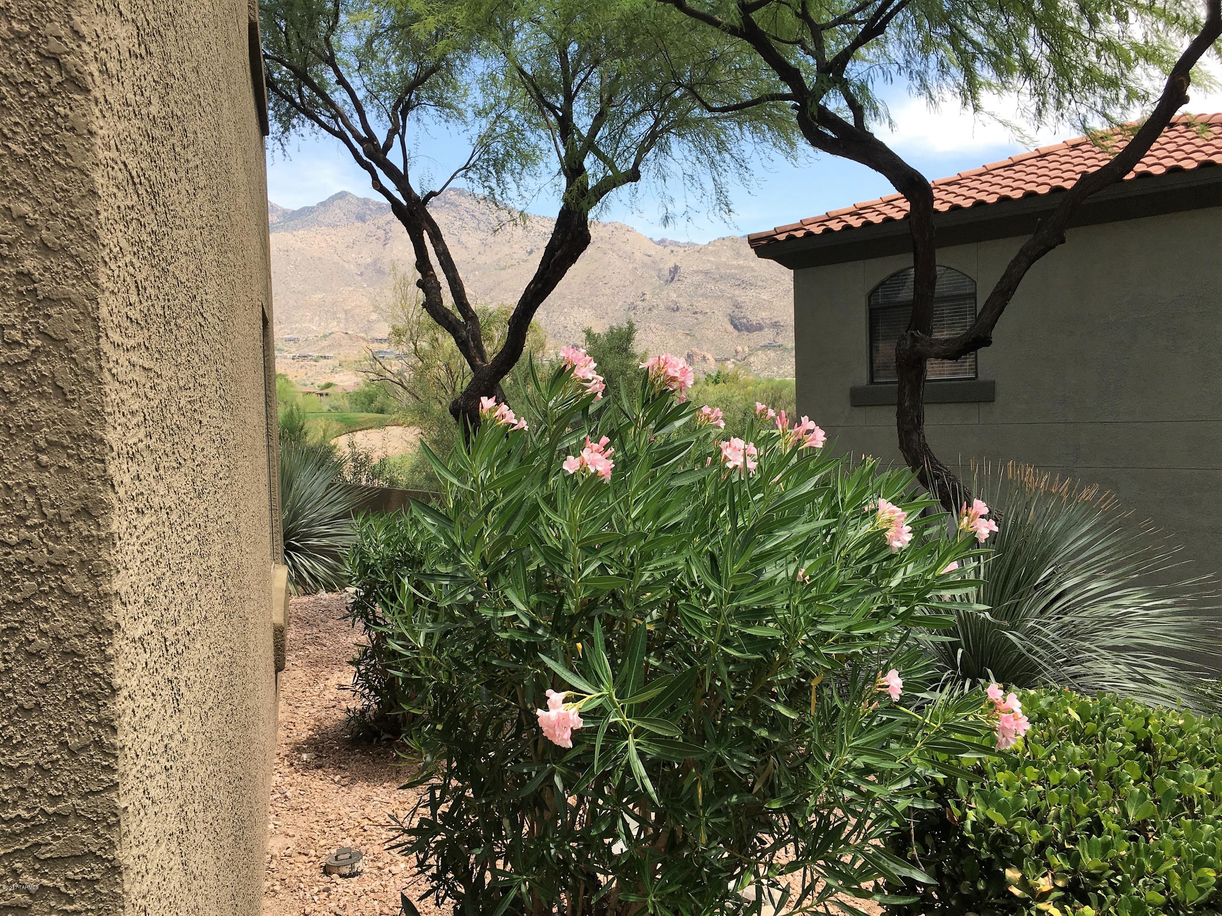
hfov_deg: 61.7
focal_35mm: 29
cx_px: 611
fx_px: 1024
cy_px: 458
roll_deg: +2.5
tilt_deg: -1.7
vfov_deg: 48.2
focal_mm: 4.15
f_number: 2.2
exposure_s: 1/686
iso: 25
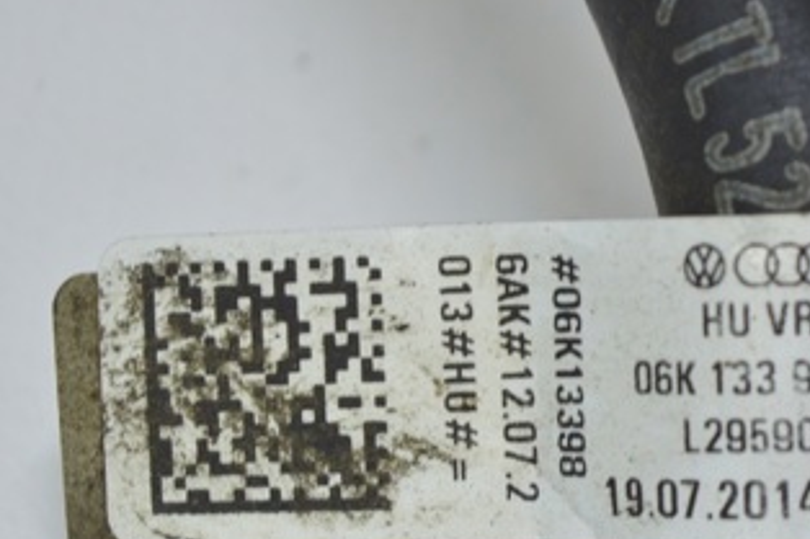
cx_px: 660
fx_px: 3778
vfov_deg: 8.2
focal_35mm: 168
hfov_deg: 12.2
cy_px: 378
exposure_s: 1/40
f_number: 5.6
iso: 400
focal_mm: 55
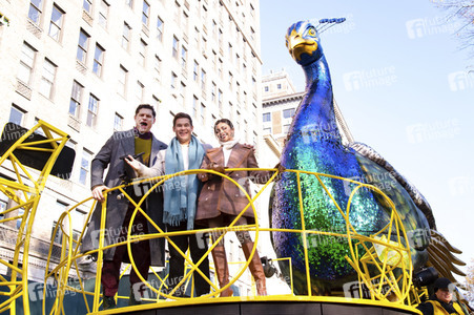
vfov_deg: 37.8
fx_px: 460
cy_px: 158
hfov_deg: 54.5
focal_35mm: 35
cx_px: 237
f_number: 5.6
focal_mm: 35
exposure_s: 1/640
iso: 1000
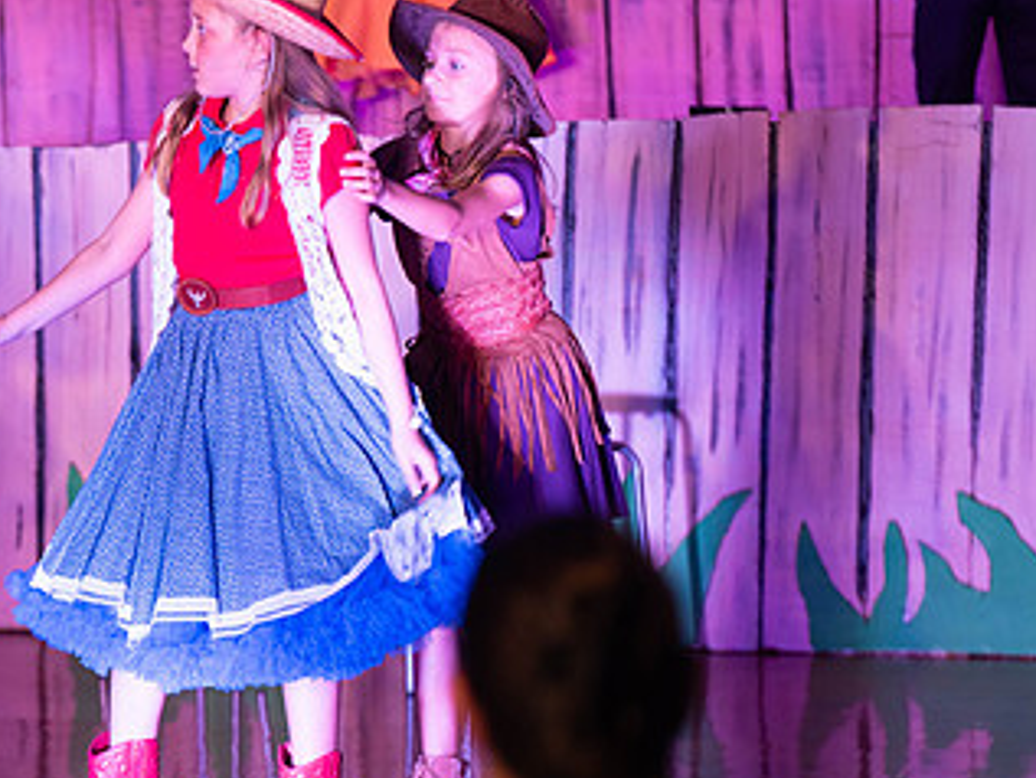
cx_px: 137
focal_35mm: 255
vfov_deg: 5.8
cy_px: 361
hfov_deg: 7.7
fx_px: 7635
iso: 800
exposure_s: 1/160
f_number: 2.8
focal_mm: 145
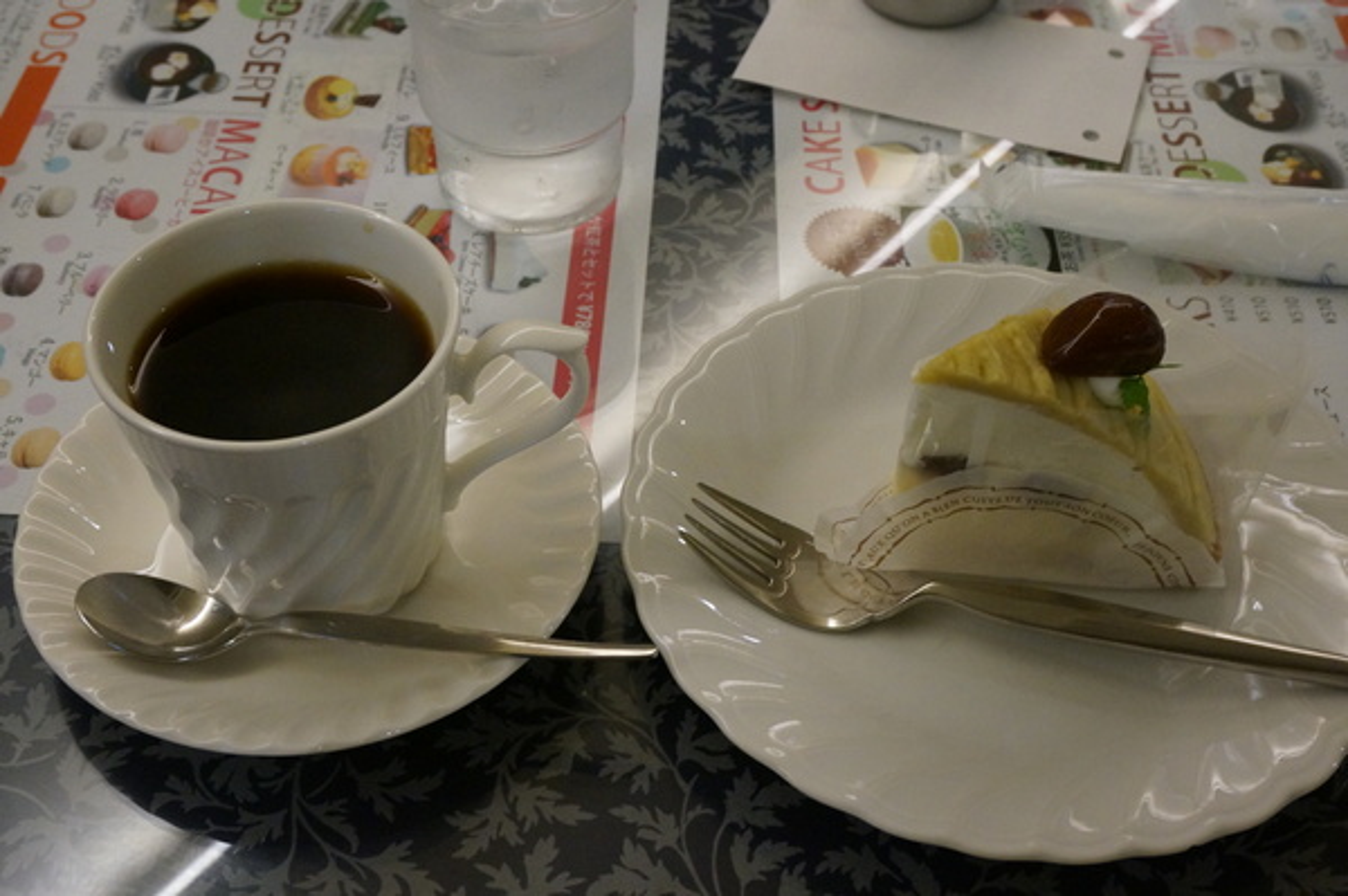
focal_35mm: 44
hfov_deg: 45.0
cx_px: 674
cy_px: 448
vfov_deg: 30.8
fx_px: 1627
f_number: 9
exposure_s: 1/60
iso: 3200
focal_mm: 29
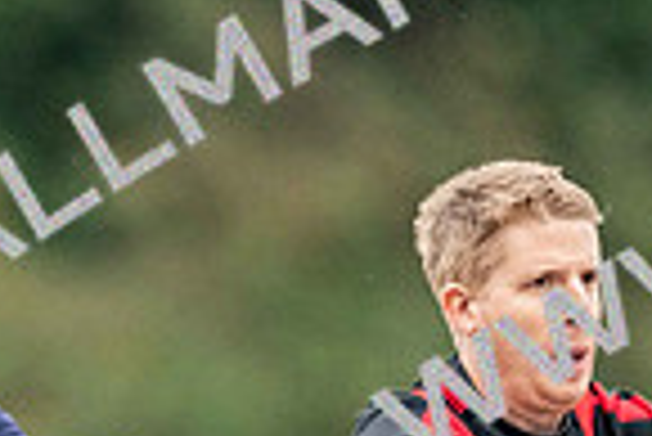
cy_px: 533
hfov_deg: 0.9
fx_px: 43600
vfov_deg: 0.6
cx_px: 45
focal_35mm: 2405
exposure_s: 1/2500
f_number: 4
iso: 3600
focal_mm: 600
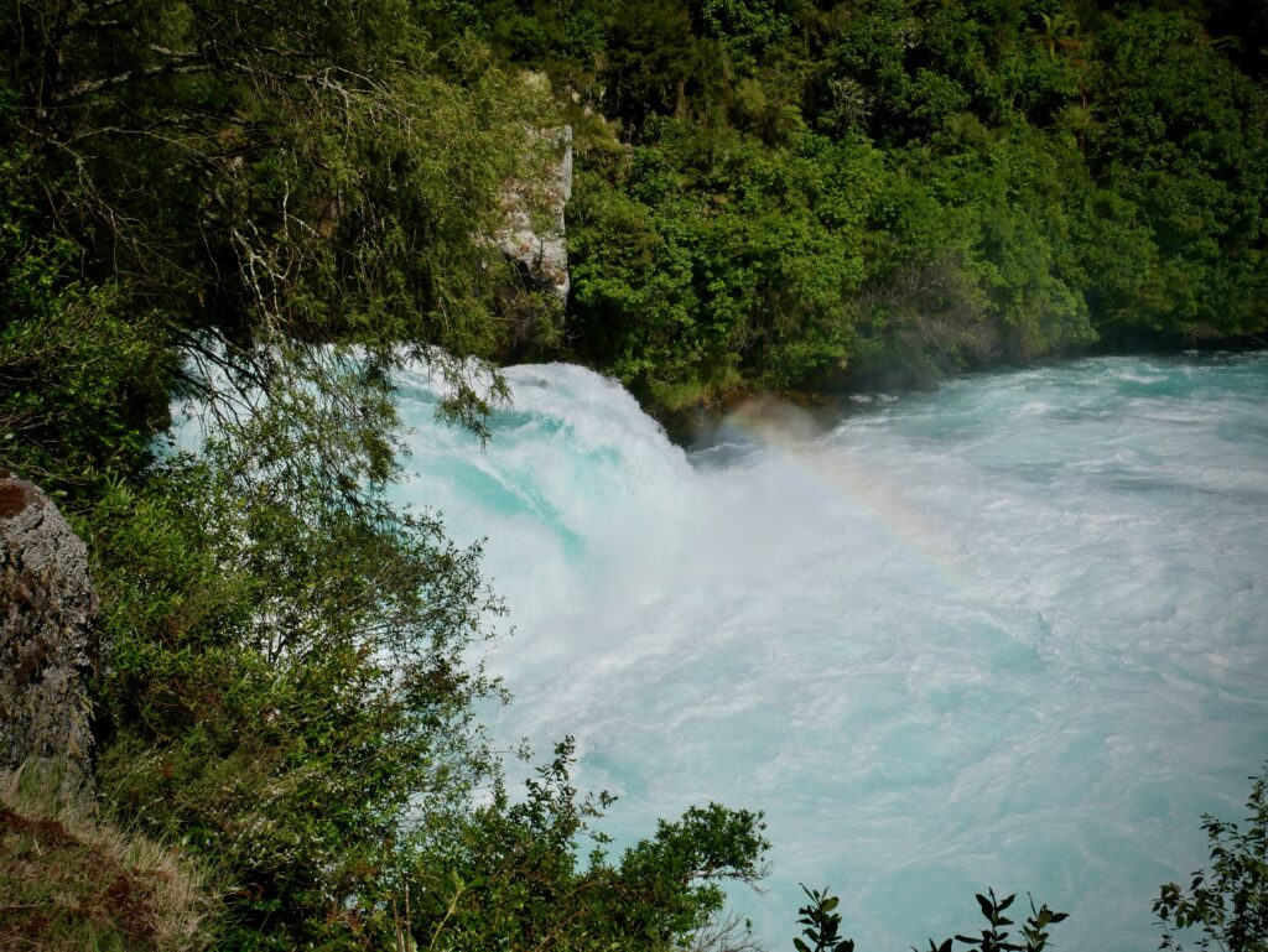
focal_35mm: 36
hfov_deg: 51.3
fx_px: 1319
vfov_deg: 39.7
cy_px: 476
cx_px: 634
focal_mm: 18
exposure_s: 1/1300
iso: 200
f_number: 11
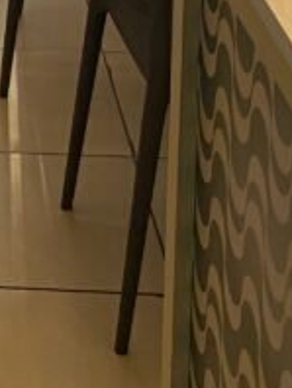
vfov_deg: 13.6
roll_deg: +1.0
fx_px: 1414
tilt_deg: -8.8
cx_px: -239
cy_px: -366
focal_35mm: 126
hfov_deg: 11.0
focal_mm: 4.25
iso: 80
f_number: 1.8
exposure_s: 1/60
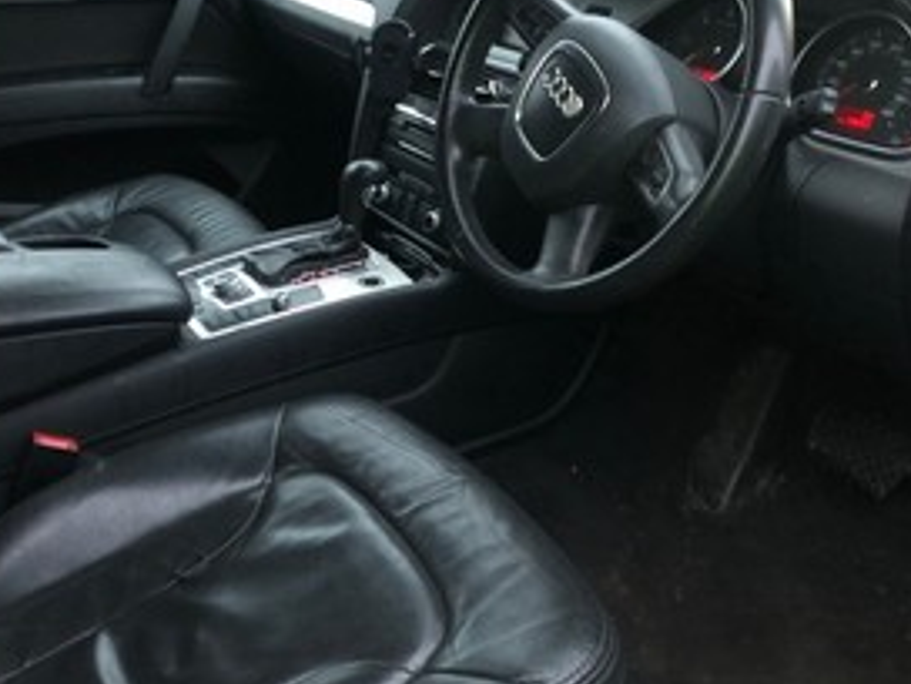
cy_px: 278
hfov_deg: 51.3
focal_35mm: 36
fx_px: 947
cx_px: 432
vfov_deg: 39.5
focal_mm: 4
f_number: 1.8
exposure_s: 1/4
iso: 125
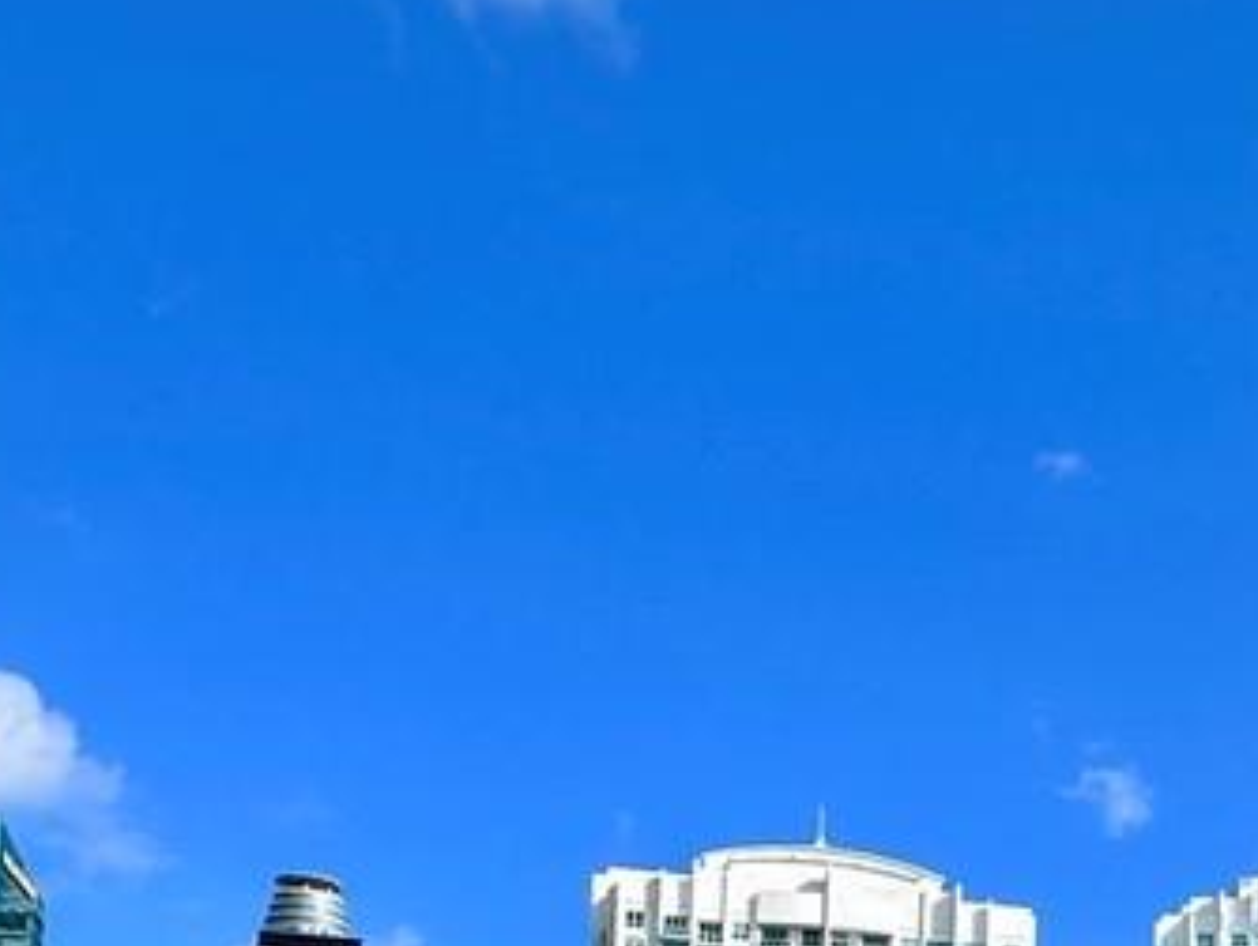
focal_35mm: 67
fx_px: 2437
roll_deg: -1.3
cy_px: 1376
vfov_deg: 19.4
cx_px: 1153
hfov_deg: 27.8
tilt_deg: +8.0
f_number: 2.2
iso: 50
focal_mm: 2.22
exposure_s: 1/2053
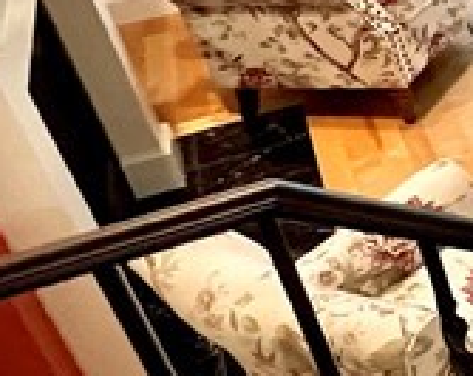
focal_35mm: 78
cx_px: 1031
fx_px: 1090
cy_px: 82
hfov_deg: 16.3
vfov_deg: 19.4
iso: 500
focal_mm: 1.57
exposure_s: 1/60
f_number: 1.8
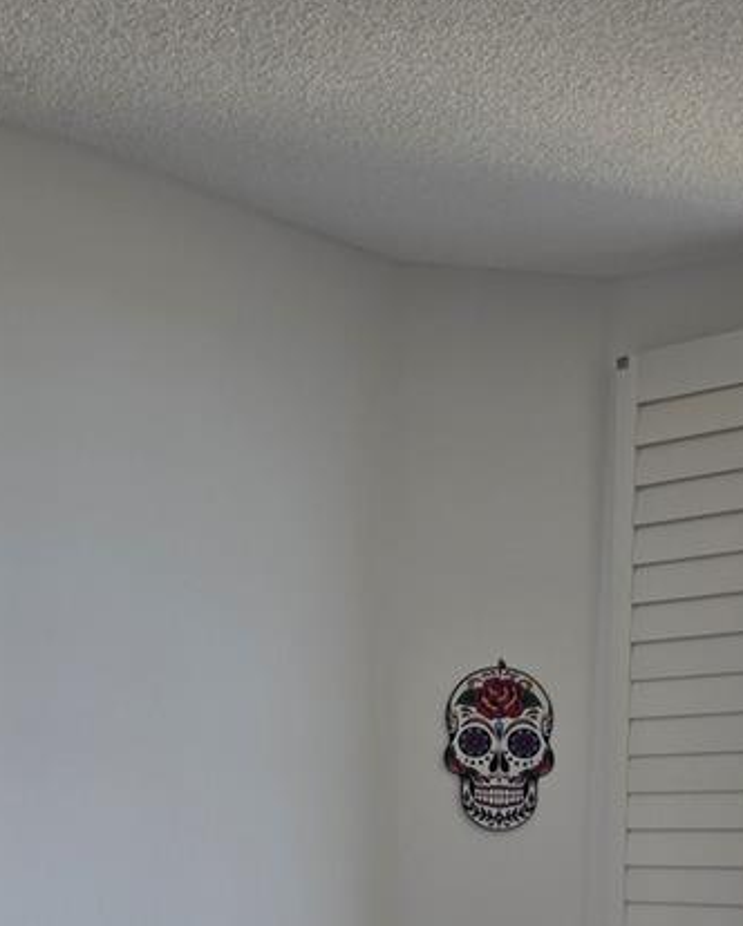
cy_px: 1183
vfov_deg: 25.4
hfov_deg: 23.4
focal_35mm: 65
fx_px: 1784
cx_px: 528
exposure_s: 1/180
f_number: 1.7
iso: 50
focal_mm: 6.25
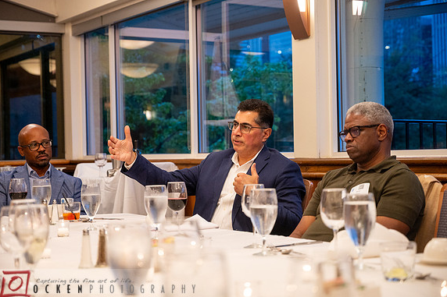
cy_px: 149
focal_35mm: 71
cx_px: 223
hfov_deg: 28.5
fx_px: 881
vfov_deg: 19.2
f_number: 4
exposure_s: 1/125
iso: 2000
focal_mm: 70
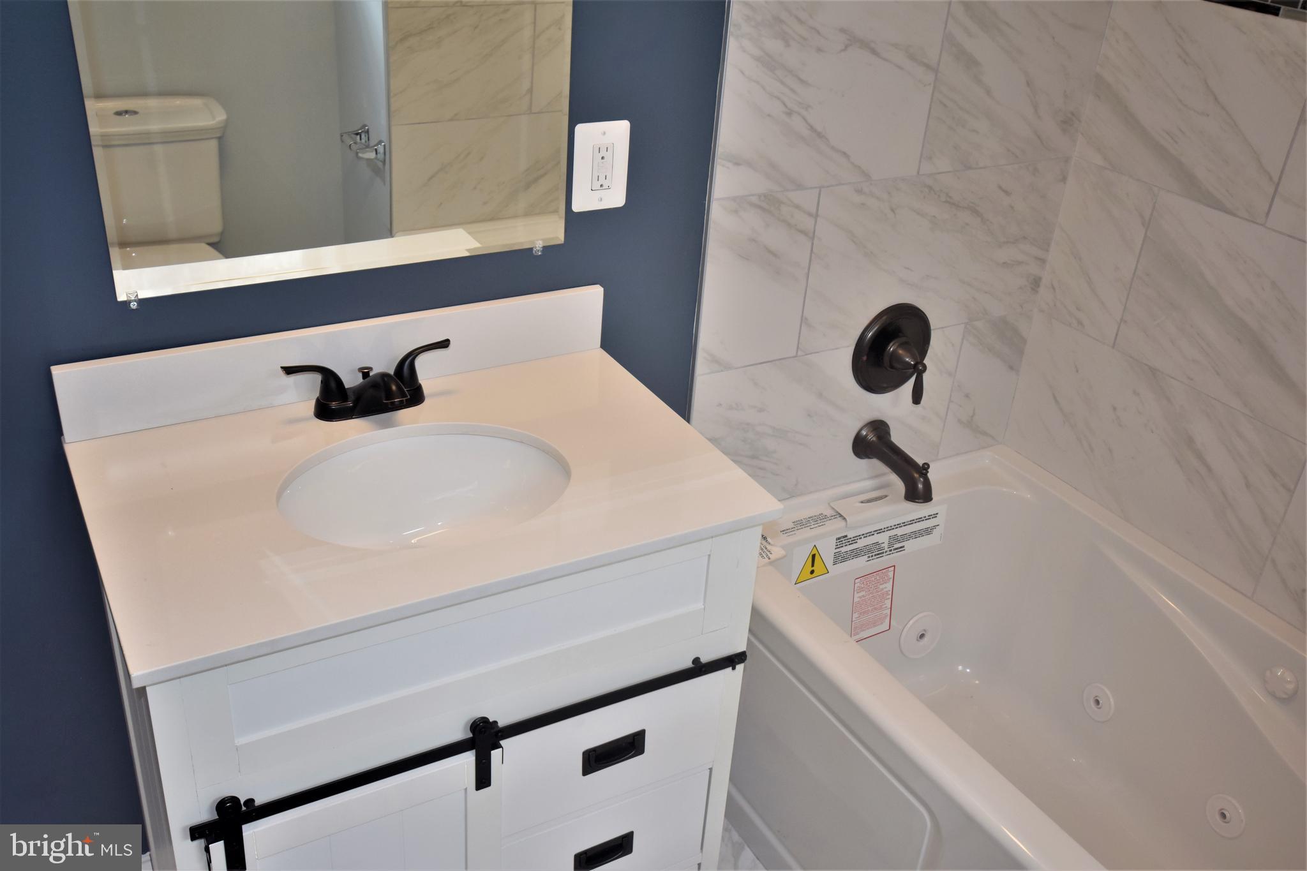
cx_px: 654
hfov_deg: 57.2
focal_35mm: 33
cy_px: 436
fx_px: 1198
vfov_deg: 40.0
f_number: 4.5
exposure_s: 1/80
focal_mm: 22
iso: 400
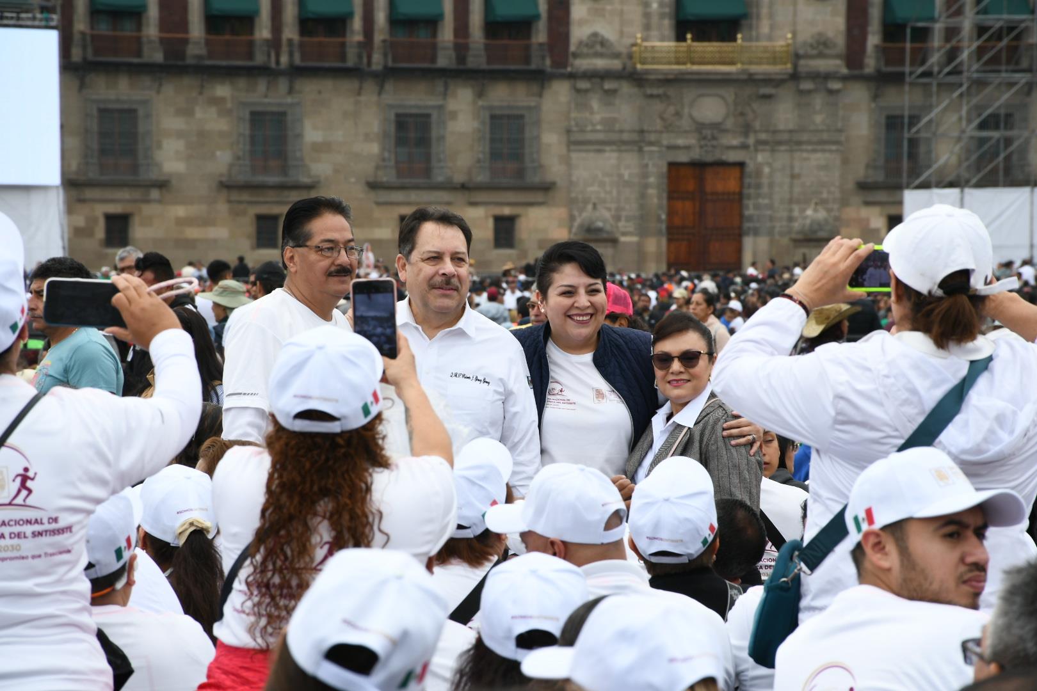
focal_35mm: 157
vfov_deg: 8.7
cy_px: 346
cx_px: 518
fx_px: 4522
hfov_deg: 13.1
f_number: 9
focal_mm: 105
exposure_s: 1/125
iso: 200
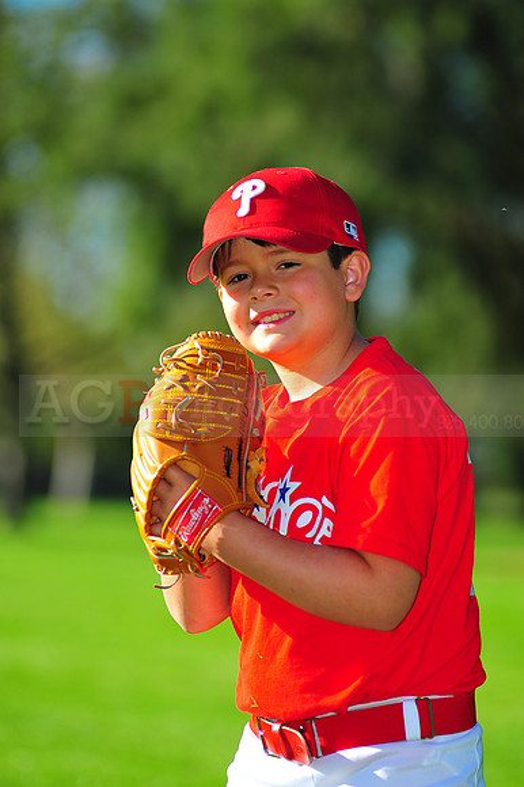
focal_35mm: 180
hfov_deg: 7.6
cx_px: 262
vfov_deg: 11.4
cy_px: 394
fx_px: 3934
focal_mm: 180
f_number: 4
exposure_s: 1/1000
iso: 200
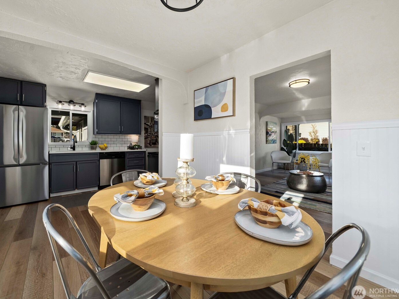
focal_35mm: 14
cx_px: 179
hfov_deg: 101.7
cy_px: 142
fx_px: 161
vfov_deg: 85.6
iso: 320
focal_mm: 12
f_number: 7.1
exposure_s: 1/30
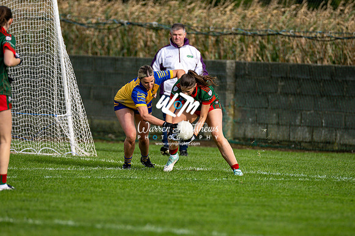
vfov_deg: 3.1
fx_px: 4435
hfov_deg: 4.6
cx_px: 178
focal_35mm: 450
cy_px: 118
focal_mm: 300
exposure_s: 1/4000
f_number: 2.8
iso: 280
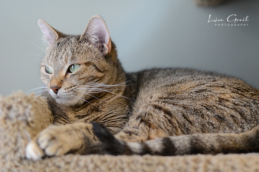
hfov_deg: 27.0
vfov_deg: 18.1
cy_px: 86
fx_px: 538
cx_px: 130
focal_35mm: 75
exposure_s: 1/250
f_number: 2
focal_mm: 50
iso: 1250
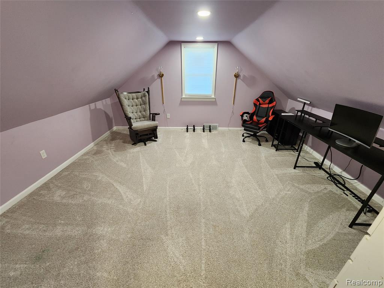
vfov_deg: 89.9
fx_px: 144
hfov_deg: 106.2
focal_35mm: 13
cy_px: 144
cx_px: 192
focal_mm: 2.2
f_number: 2.2
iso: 400
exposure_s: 1/60
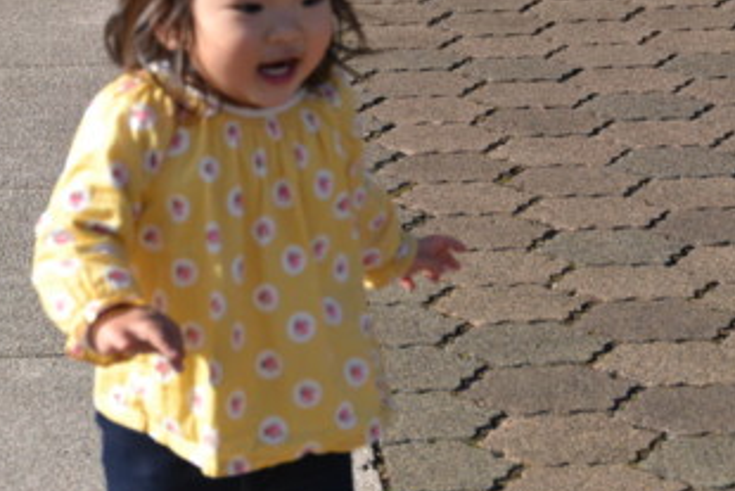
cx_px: 306
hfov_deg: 11.0
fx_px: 3820
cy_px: 216
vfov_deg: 7.4
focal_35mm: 187
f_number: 11
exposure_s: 1/2000
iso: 1600
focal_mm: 86
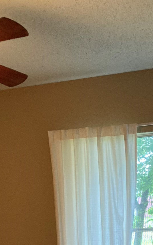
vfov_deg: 26.4
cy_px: 277
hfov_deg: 18.3
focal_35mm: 71
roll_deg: +2.6
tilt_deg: -6.0
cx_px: 48
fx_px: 474
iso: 320
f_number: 1.8
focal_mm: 3.99
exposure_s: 1/40
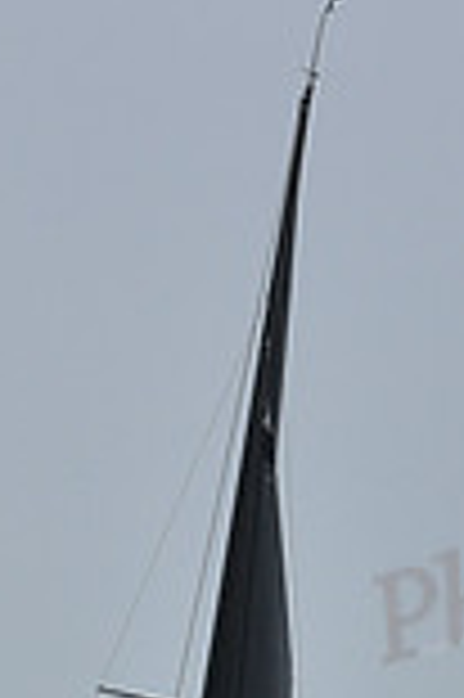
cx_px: 142
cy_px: 1261
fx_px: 6529
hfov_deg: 4.1
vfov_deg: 6.0
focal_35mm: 337
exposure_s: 1/800
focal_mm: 90
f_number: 7.1
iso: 250
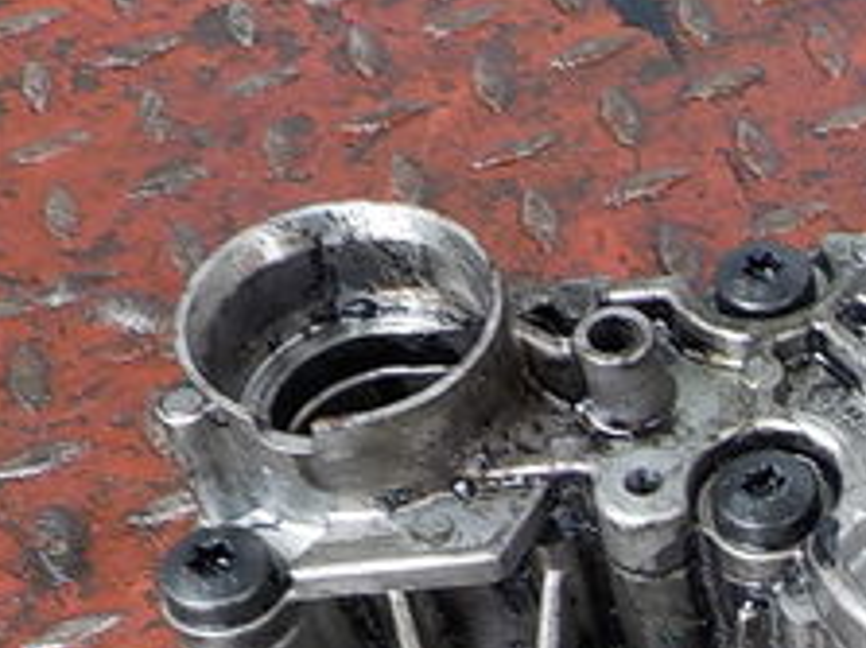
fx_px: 2150
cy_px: 737
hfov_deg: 20.7
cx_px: 1138
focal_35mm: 86
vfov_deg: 16.6
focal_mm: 4.1
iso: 125
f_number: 3.3
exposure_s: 1/60
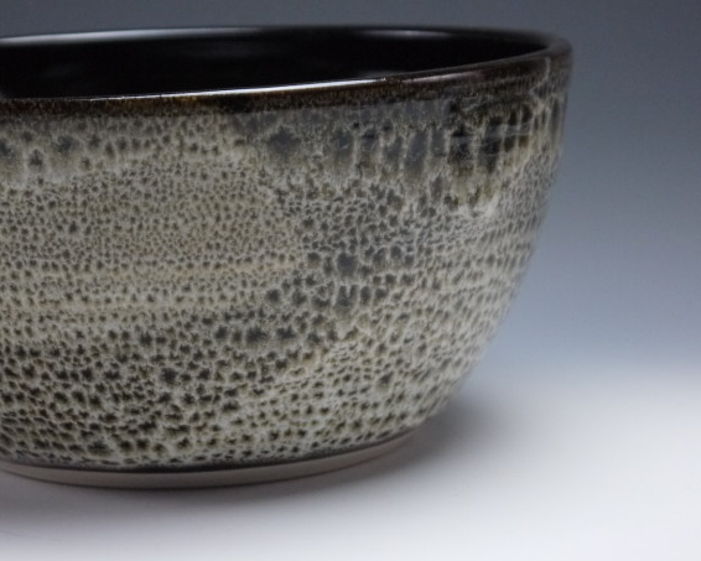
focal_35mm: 121
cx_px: 177
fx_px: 2511
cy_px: 252
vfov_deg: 12.7
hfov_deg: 15.8
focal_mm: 39
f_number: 5.5
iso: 800
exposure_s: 1/60
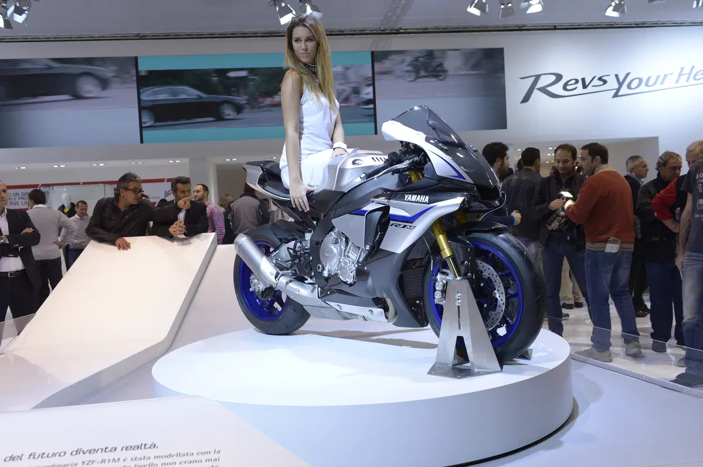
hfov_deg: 55.8
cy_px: 234
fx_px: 663
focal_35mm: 34
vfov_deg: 38.8
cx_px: 352
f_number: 6.3
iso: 1000
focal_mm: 34
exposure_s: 1/160
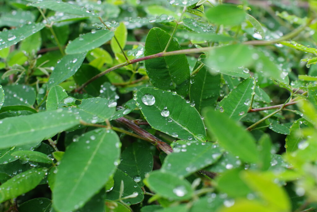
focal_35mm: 45
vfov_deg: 29.9
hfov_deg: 43.6
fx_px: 396
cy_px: 106
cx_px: 158
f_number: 4.5
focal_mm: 30
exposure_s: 1/80
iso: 800
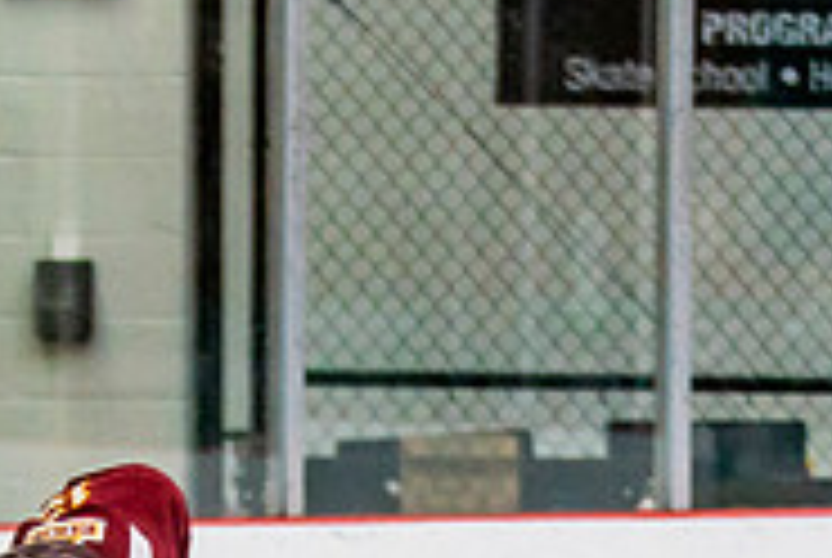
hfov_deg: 4.5
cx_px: 280
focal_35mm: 454
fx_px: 10509
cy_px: 838
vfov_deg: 3.0
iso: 2000
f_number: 2.8
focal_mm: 80
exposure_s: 1/640
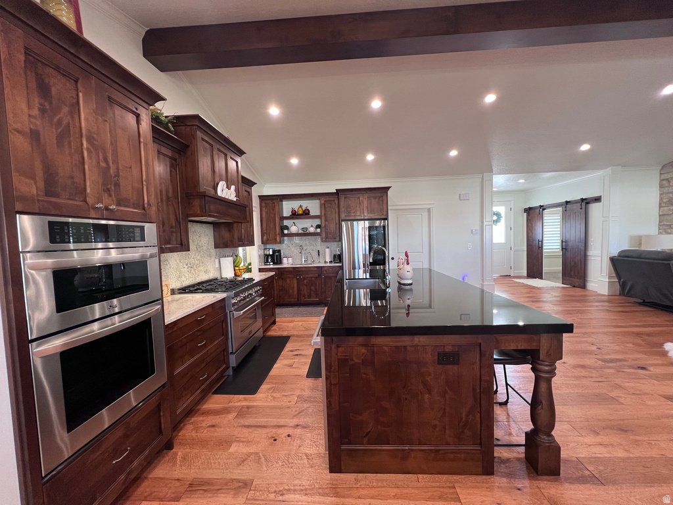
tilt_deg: -3.2
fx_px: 253
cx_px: 336
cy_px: 252
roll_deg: +1.9
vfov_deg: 89.9
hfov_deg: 106.2
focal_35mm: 13
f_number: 1.8
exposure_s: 1/91
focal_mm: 1.57
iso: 250
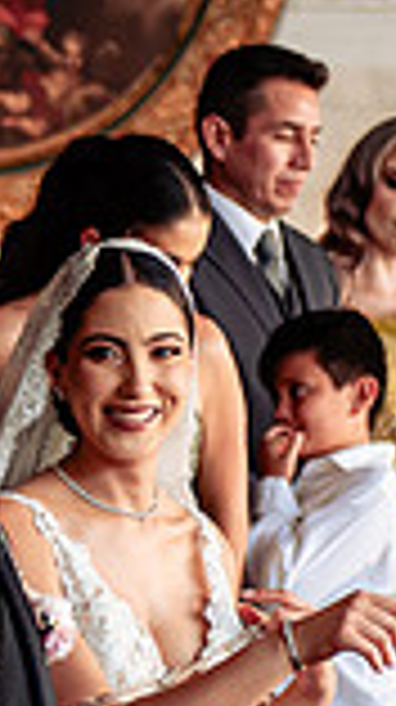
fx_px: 4754
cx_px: -254
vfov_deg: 8.5
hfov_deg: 4.7
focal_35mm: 254
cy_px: 383
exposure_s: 1/320
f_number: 3.2
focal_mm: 62
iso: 500
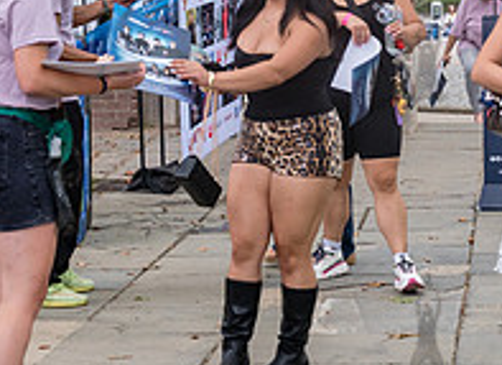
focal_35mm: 146
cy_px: 54
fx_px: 2093
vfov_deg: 9.9
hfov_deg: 13.6
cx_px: 359
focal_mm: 46
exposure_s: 1/200
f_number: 4.5
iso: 1250
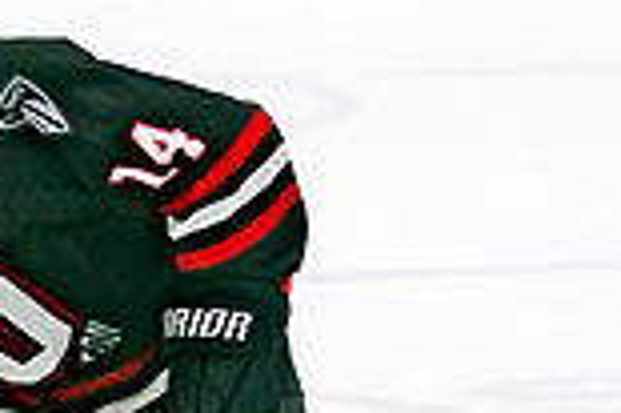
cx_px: -38
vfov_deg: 2.7
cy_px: 567
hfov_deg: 4.1
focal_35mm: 502
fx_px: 8650
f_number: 2.8
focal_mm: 85
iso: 400
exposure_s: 1/640
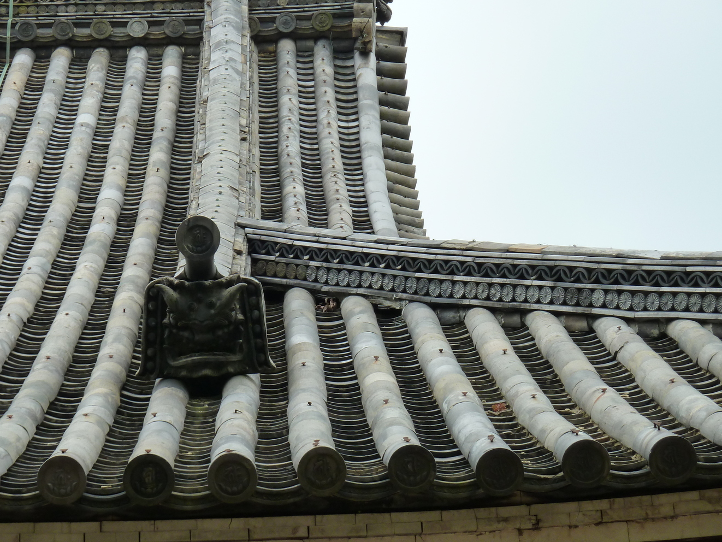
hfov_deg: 13.7
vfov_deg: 10.3
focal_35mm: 144
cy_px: 235
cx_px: 298
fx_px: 3004
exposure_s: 1/100
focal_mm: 19.5
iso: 125
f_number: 4.4
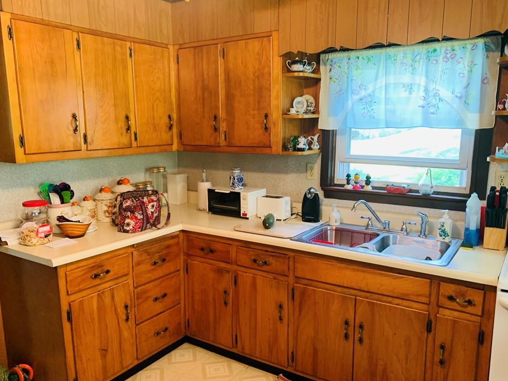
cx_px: 256
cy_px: 210
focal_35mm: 29
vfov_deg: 48.2
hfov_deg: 61.6
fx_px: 426
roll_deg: -0.8
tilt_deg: -10.1
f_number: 1.8
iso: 250
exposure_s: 1/60
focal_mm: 4.25
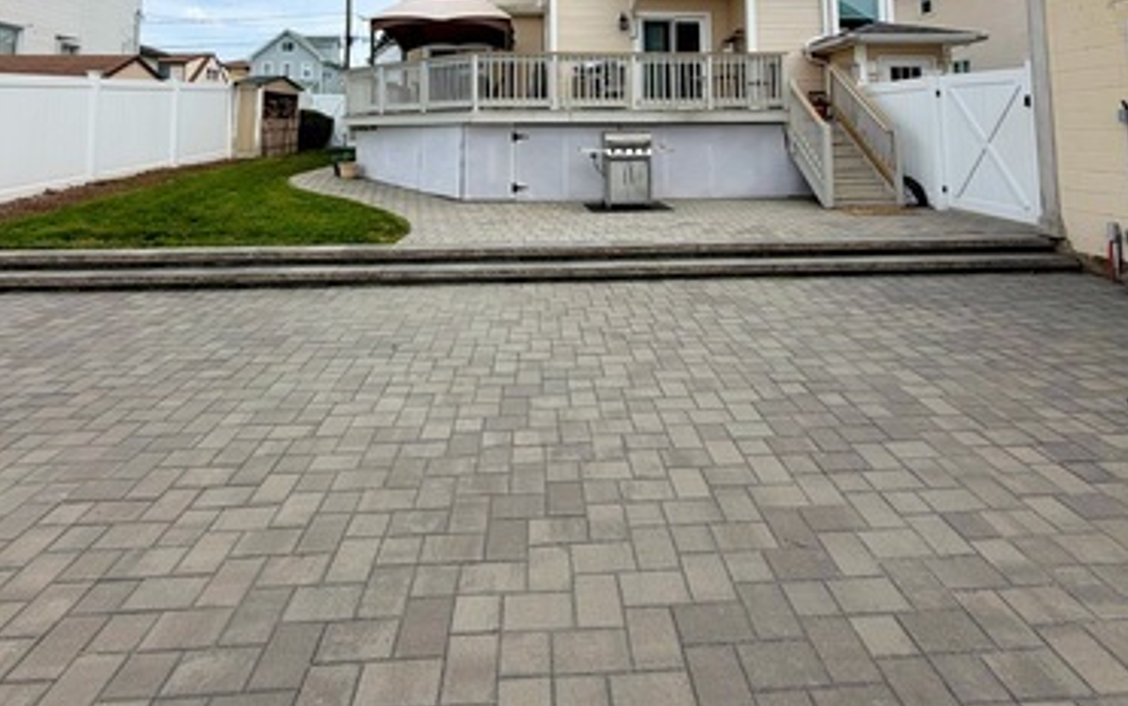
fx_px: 615
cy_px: 79
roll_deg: +0.1
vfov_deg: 52.9
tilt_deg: +4.9
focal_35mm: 20
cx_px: 564
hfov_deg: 85.1
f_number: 2.2
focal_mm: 2.22
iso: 20
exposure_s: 1/1534
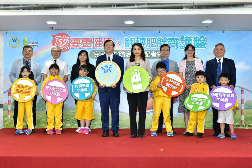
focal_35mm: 40
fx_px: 280
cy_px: 84
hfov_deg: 48.5
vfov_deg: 33.4
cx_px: 126
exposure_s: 1/125
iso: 500
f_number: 6.3
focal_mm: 40
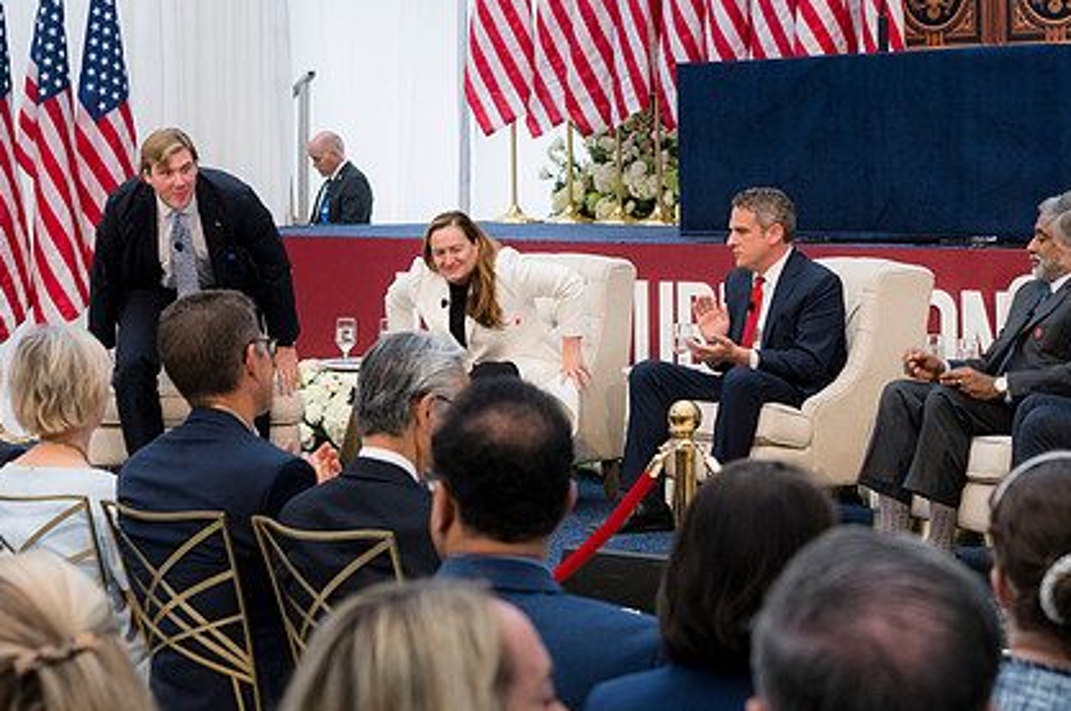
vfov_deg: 14.2
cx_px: 732
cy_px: 308
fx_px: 2853
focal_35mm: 96
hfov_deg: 21.2
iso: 450
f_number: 4
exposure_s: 1/160
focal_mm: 46
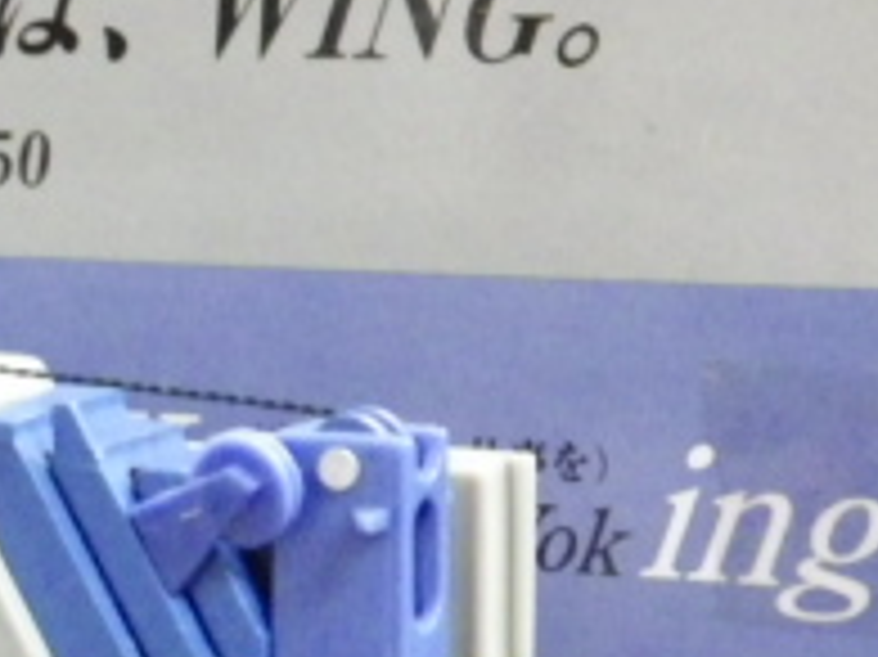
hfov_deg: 9.8
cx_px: -518
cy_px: 648
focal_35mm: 194
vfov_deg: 7.6
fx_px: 4918
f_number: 4
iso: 1600
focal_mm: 10.7
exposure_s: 1/25
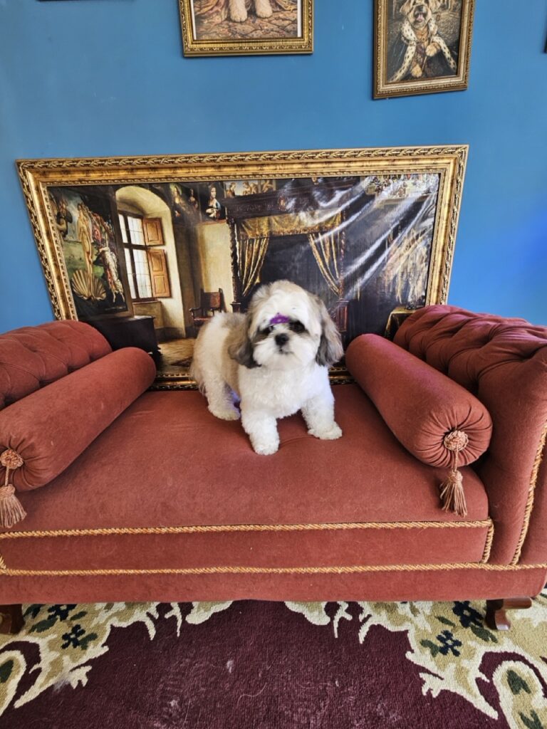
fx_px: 274
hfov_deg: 89.9
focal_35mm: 13
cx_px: 274
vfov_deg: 106.2
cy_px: 364
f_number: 2.2
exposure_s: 1/60
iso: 64
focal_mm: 2.2
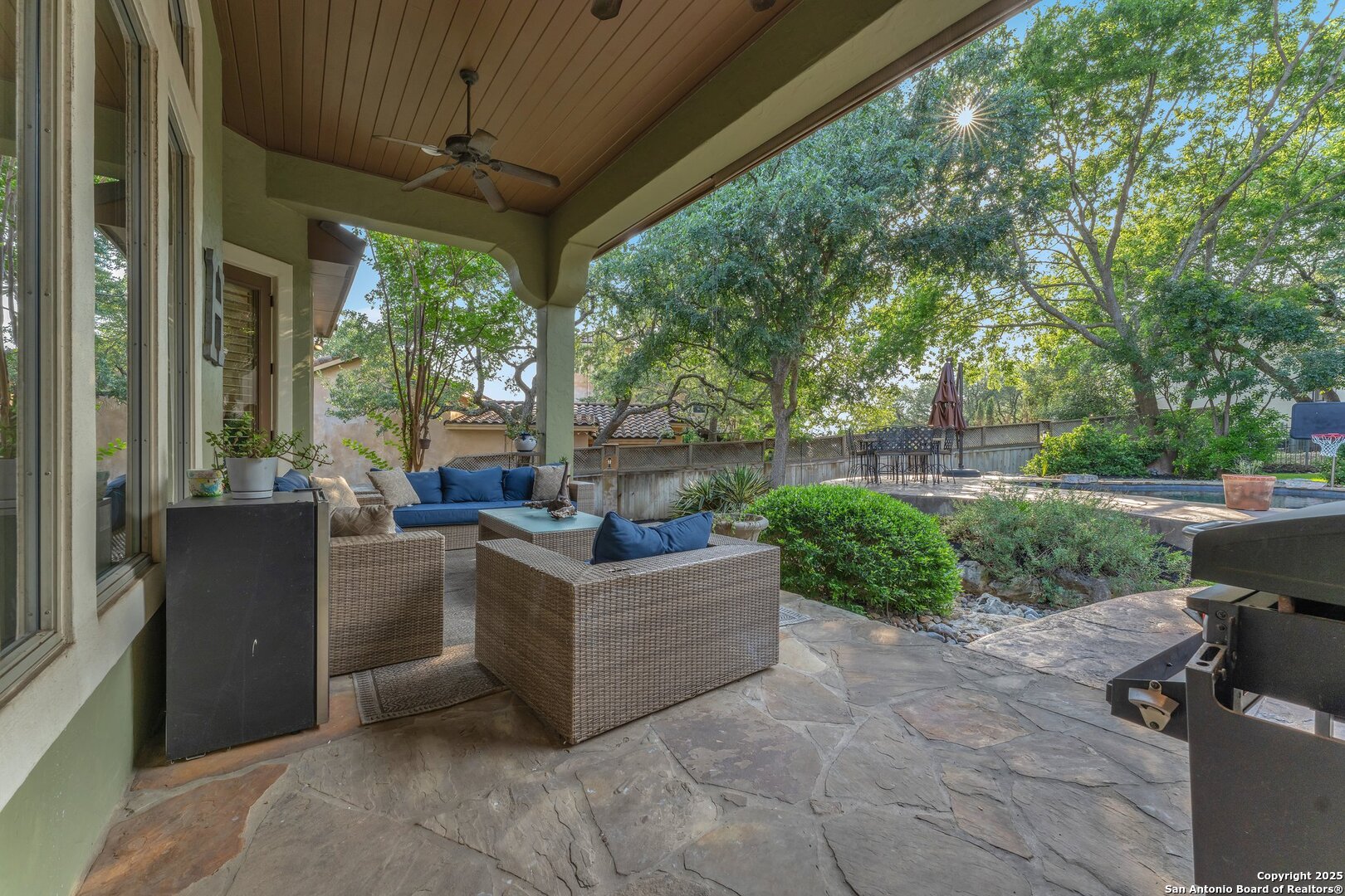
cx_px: 672
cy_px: 448
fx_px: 523
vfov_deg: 81.2
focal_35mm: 14
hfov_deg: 104.3
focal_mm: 14
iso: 400
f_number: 13
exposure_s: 1/13
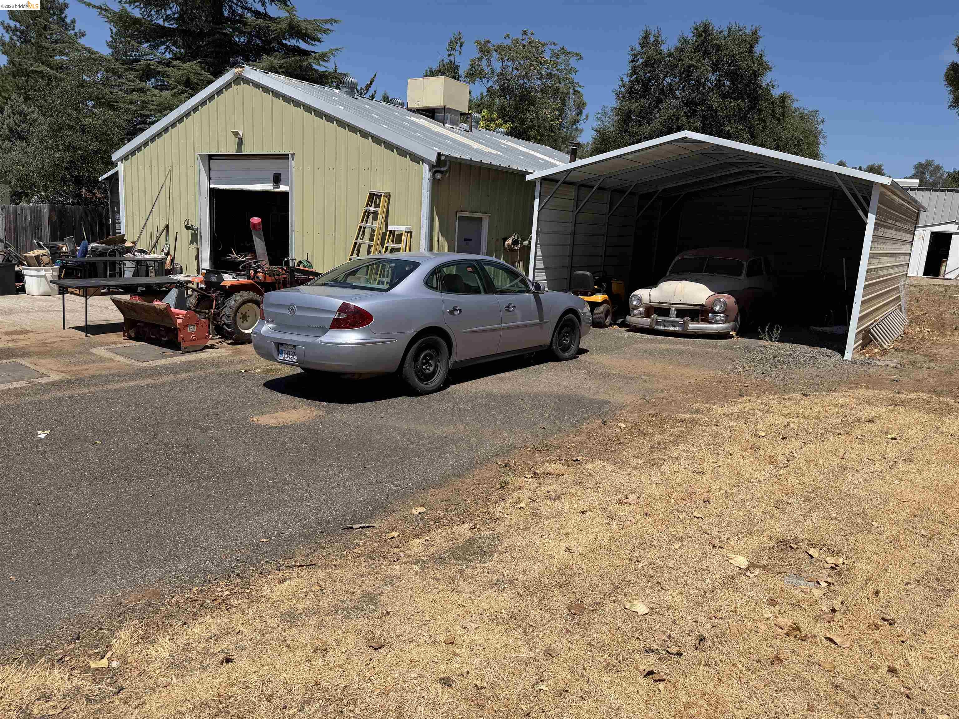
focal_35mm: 24
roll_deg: -3.5
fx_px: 665
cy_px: 360
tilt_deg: -10.5
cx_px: 480
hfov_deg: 71.6
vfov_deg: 56.8
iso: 80
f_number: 1.78
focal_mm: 6.76
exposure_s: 1/6711
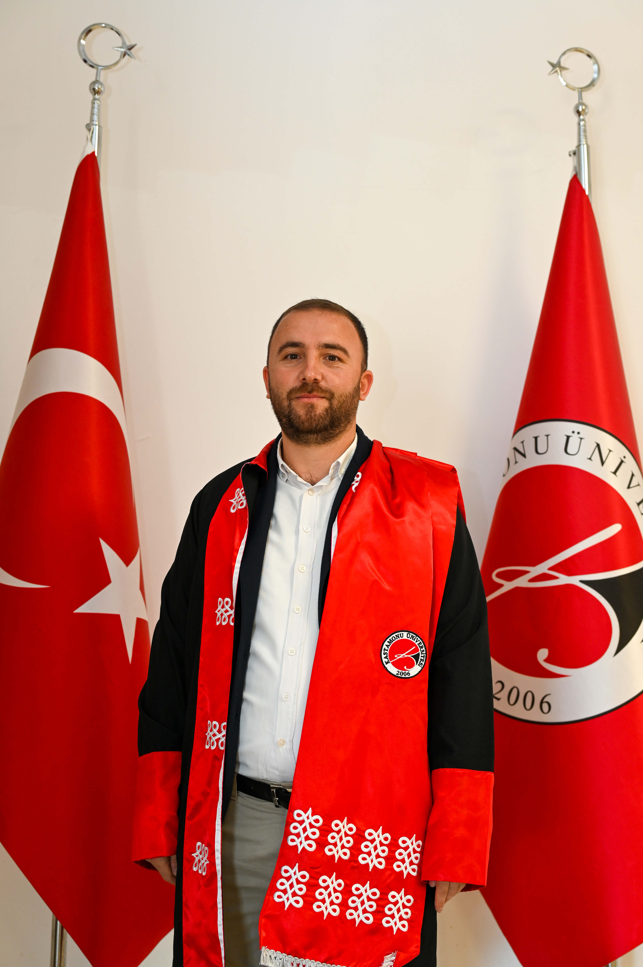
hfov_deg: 27.0
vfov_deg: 39.6
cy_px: 484
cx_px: 322
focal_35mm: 50
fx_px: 1341
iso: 450
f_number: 4
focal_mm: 50
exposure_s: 1/60
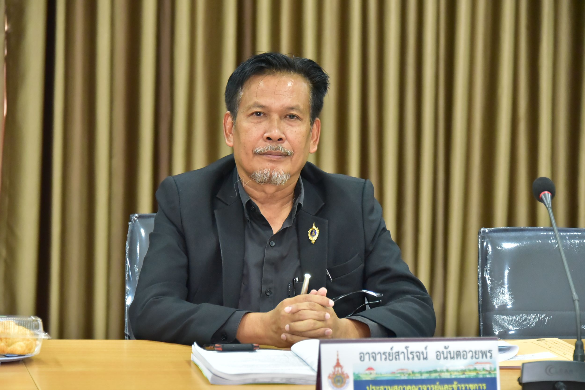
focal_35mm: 160
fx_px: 2601
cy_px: 195
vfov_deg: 8.6
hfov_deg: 12.8
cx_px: 292
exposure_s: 1/200
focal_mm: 160
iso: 6400
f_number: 5.6
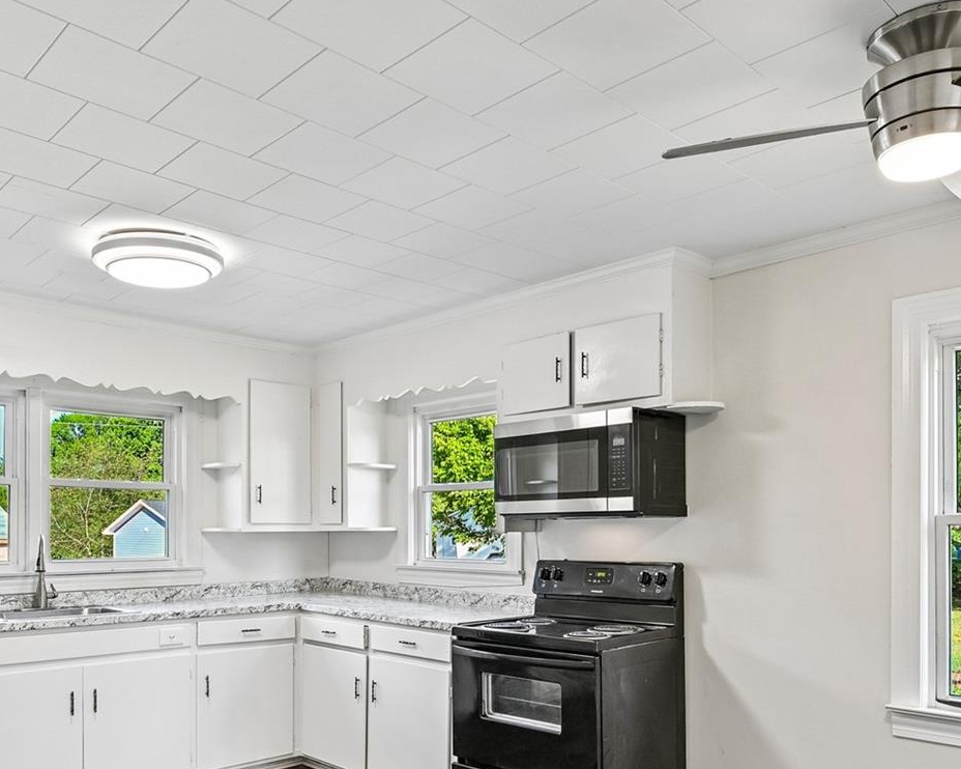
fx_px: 825
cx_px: 445
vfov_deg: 48.9
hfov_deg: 60.4
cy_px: 528
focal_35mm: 29
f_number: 8
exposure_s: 1/15
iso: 280
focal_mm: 14
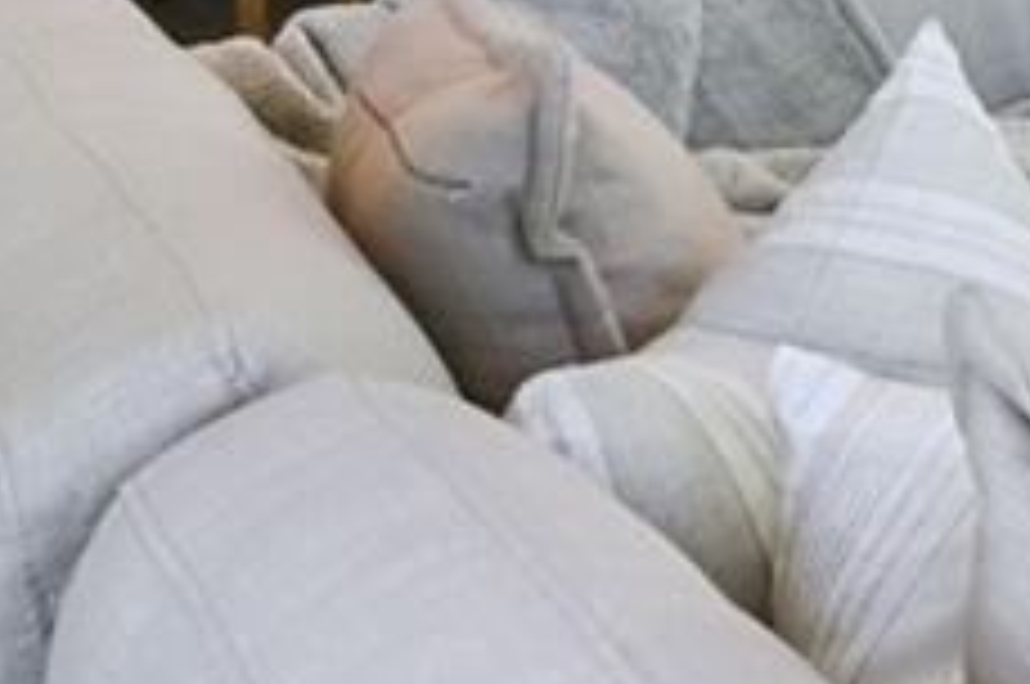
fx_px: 2800
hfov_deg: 16.4
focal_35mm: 98
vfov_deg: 11.7
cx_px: 1997
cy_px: -891
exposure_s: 1/100
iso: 800
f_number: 8
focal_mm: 14
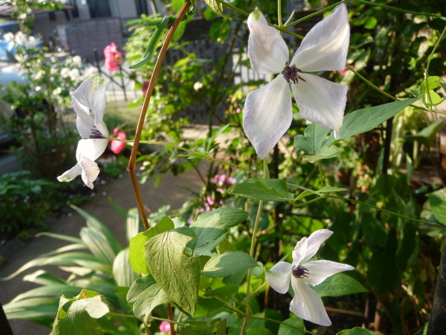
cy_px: 168
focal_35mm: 28
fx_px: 361
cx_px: 223
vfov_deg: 49.7
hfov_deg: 63.4
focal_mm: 4.7
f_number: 3.3
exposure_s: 1/125
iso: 100
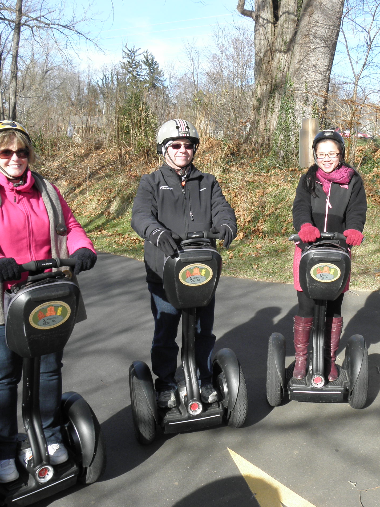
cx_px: 253
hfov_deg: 40.2
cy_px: 252
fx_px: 512
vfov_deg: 52.6
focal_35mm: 35
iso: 64
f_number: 5.6
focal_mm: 4.6
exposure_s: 1/100
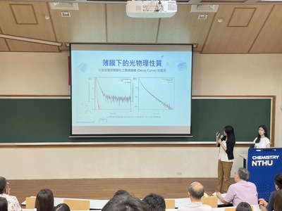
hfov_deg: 36.8
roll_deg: -0.3
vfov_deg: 28.0
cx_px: 141
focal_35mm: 52
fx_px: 424
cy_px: 106
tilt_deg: -4.0
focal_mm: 6
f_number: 2
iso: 200
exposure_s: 1/60
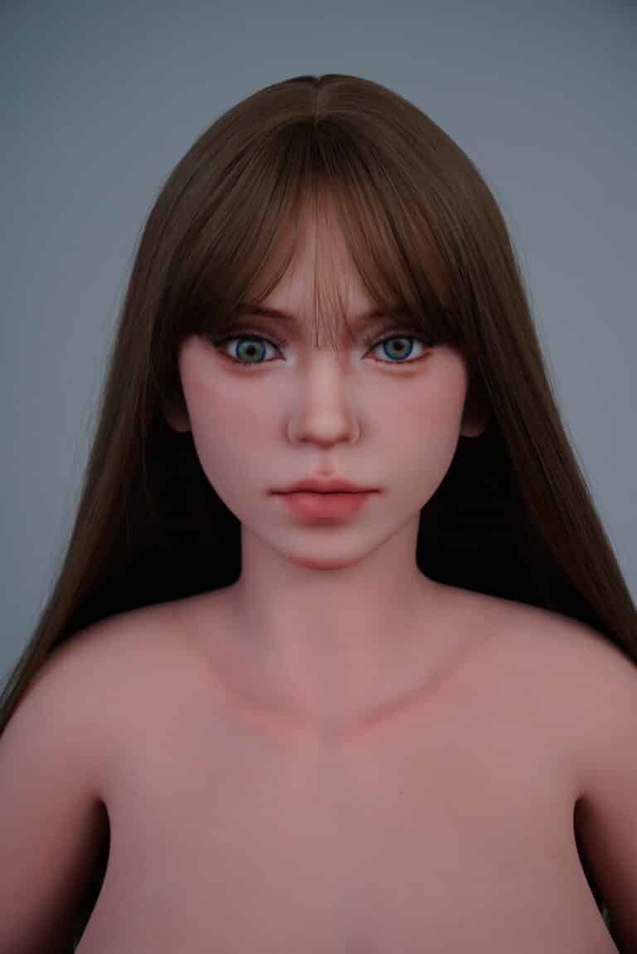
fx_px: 1644
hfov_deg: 21.9
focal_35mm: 62
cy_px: 477
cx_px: 318
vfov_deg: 32.4
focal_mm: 62
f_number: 6.3
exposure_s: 1/125
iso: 500
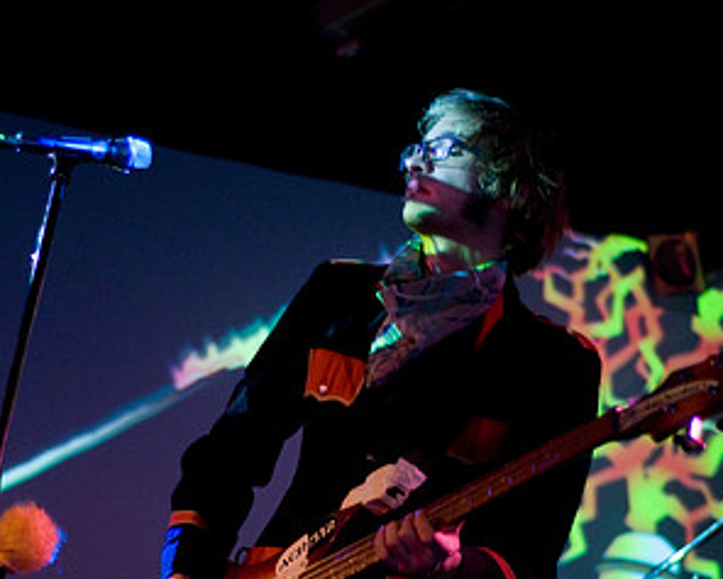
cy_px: 501
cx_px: 363
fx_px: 2290
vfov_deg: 14.3
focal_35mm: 107
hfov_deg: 17.9
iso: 1000
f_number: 1.8
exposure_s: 1/200
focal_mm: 50
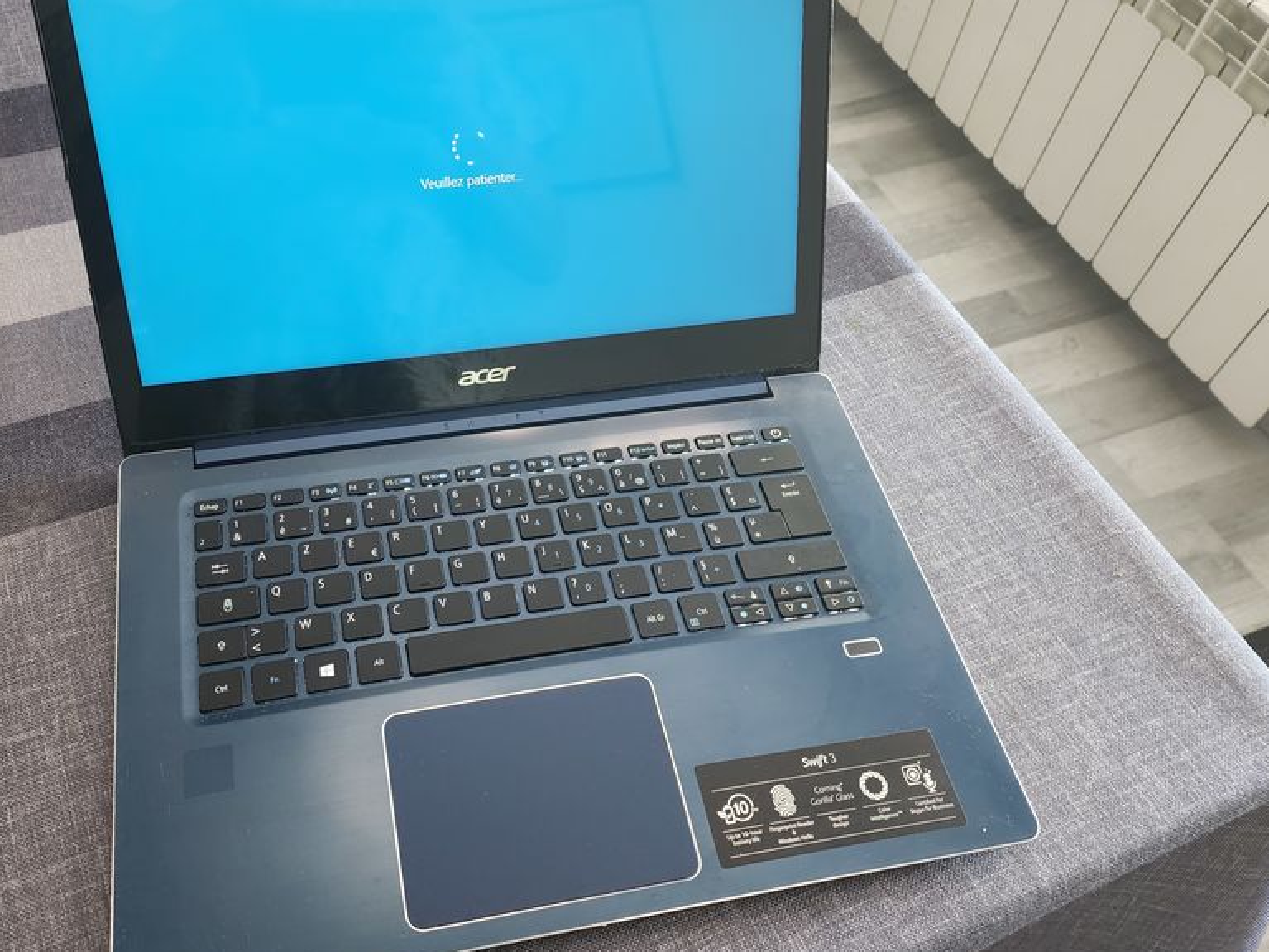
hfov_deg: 59.6
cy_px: 457
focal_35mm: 30
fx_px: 1100
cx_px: 523
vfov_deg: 46.8
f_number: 1.8
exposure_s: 1/40
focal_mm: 6.4
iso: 640
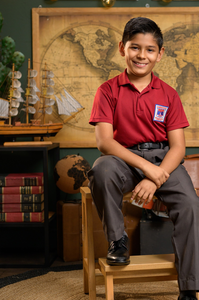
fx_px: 673
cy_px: 134
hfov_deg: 16.8
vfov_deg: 25.1
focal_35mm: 81
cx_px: 142
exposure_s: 1/250
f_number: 2.2
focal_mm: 50
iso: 500
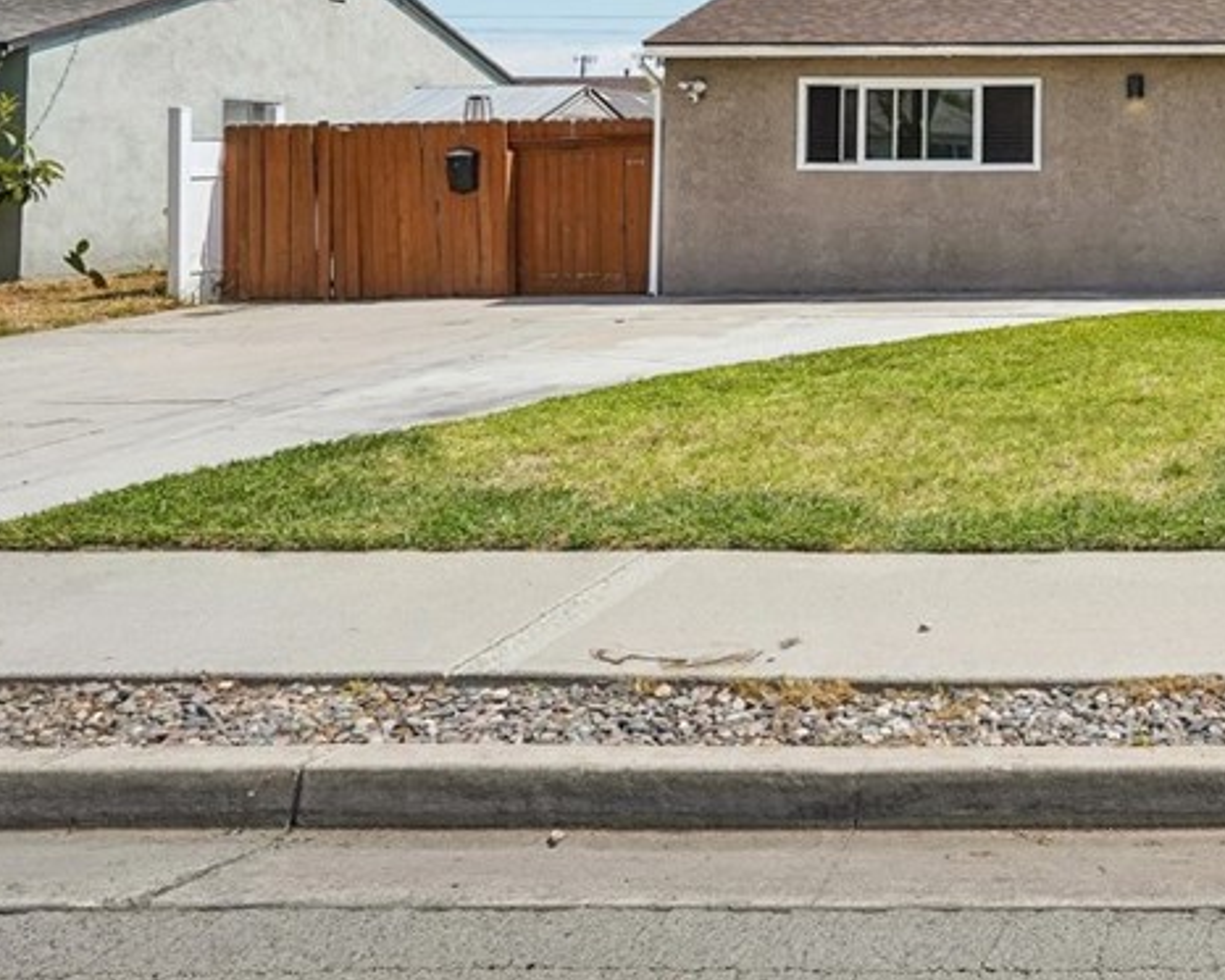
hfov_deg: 44.2
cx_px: 1285
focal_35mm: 33
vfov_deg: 41.4
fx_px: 1197
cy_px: 116
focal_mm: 16
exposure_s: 1/1000
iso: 400
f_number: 8
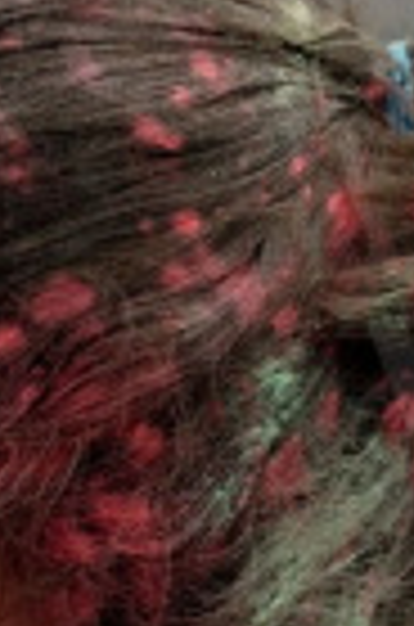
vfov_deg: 2.4
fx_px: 15136
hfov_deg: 1.6
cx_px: -142
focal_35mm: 873
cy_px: 995
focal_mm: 135
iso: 200
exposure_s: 1/500
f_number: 8
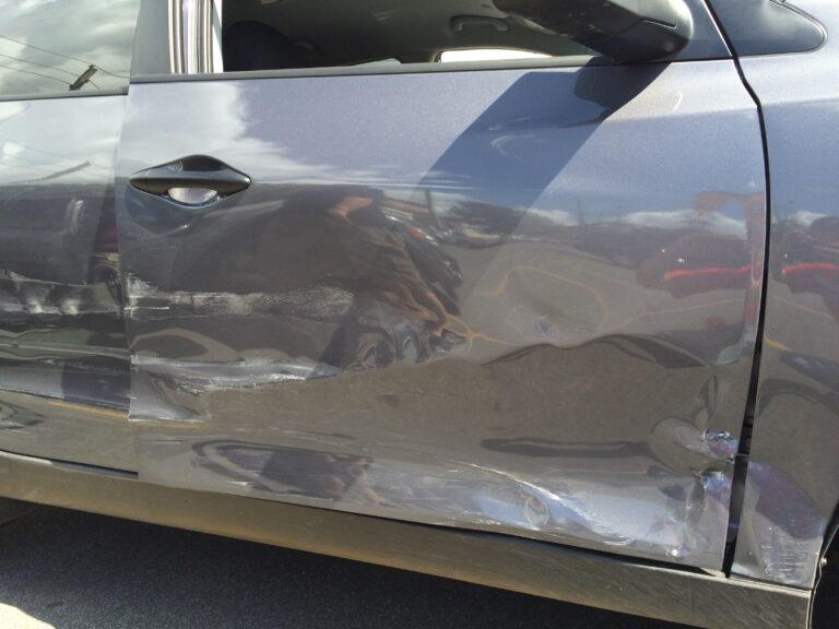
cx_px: 420
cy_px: 314
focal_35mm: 29
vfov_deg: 48.2
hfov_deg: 61.7
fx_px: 703
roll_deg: +0.3
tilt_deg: -8.6
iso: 32
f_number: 2.2
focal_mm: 4.15
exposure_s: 1/456
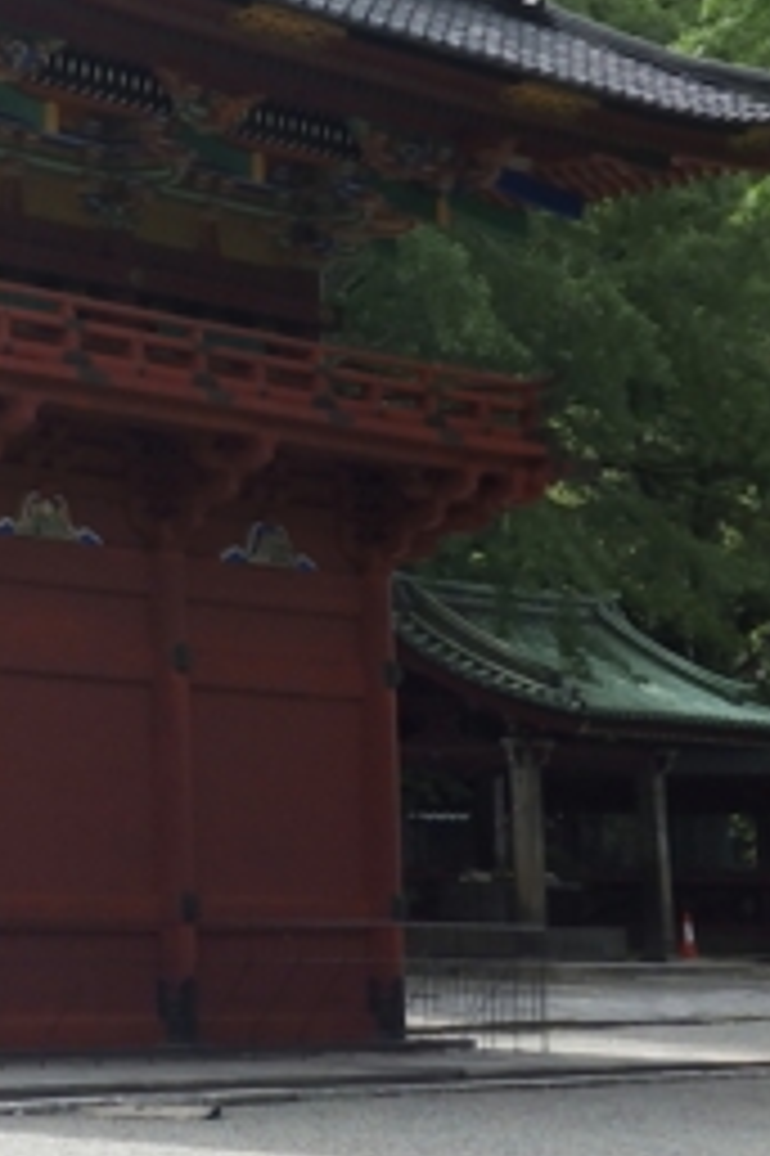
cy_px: 274
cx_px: -311
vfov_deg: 16.6
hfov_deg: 10.8
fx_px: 3951
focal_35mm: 123
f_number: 4.5
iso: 80
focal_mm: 6.8
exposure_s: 1/200
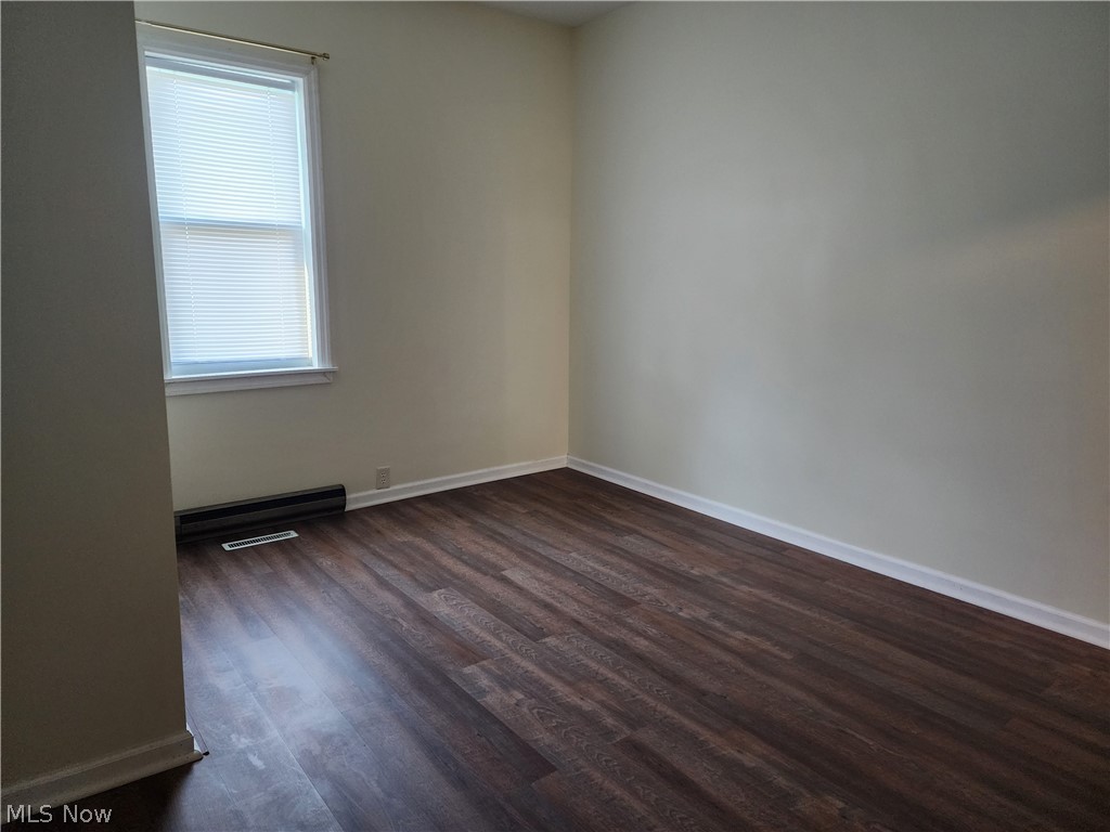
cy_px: 416
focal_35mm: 23
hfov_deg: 73.9
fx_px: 738
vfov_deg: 58.9
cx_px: 555
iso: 640
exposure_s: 1/60
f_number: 1.8
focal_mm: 6.4
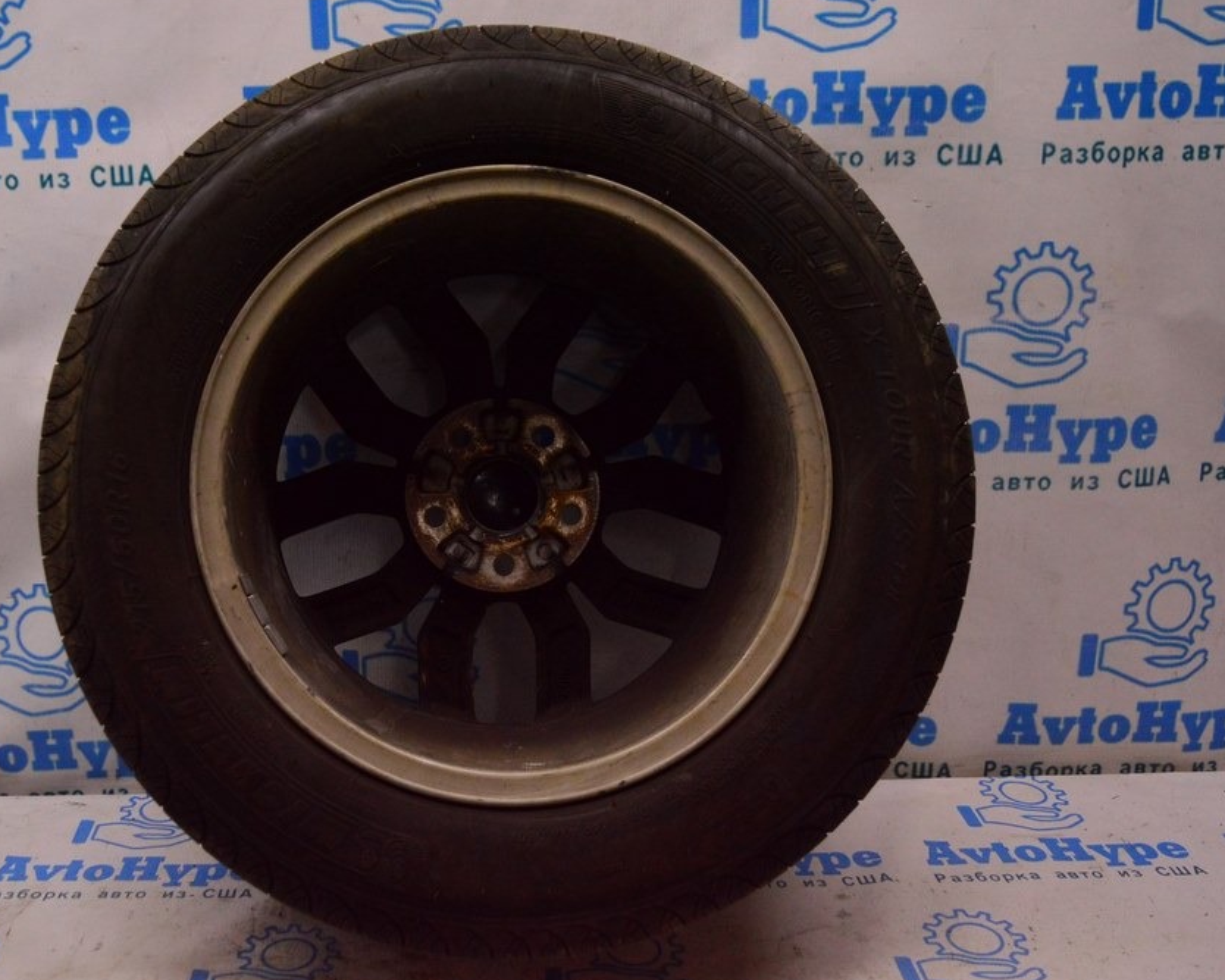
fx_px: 1378
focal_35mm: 38
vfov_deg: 39.2
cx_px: 476
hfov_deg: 47.6
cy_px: 491
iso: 1600
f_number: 4
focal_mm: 22
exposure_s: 1/400
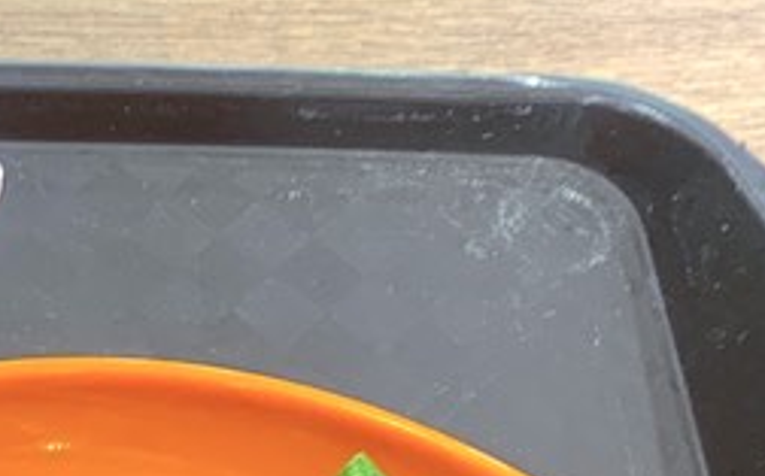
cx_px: -319
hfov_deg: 18.1
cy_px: 761
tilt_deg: -63.9
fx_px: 2187
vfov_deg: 11.8
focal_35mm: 105
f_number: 1.8
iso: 100
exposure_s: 1/50
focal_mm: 4.25
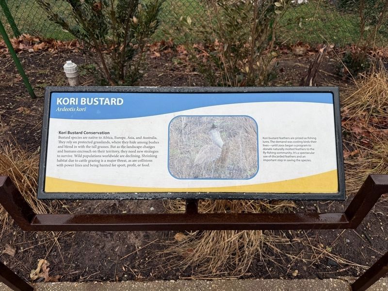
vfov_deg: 56.8
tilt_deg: -43.2
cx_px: 194
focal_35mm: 24
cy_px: 146
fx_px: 269
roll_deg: +0.6
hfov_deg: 71.6
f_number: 1.78
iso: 80
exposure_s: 1/1060
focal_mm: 6.76
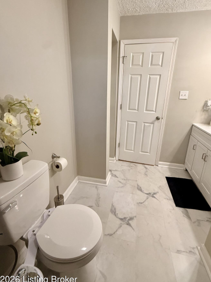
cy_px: 133
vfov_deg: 94.4
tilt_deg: -16.9
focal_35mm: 16
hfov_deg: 77.9
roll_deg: -2.8
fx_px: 130
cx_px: 113
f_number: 2.2
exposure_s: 1/120
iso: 250
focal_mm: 2.22
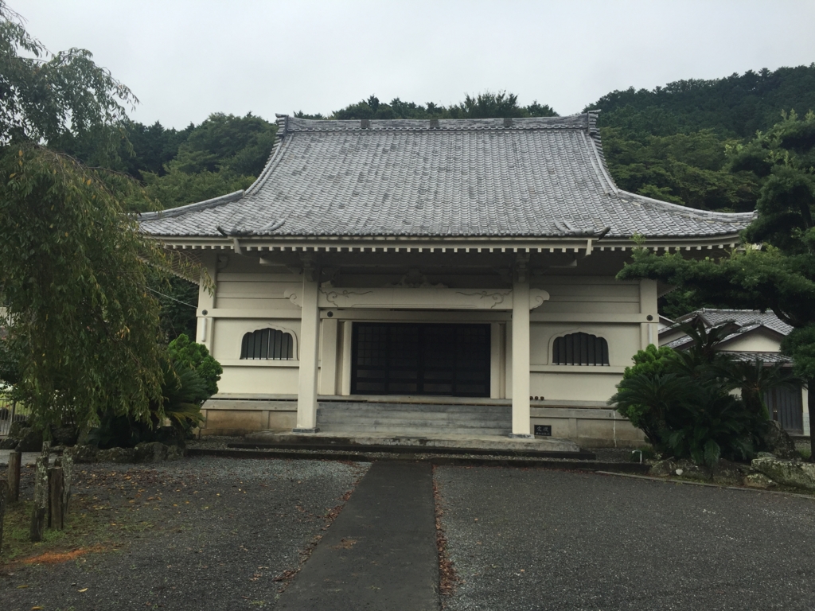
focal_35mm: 29
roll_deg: -1.8
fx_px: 683
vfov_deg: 48.2
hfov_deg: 61.7
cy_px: 306
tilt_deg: +9.2
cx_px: 408
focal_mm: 4.15
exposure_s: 1/573
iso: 32
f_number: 2.2
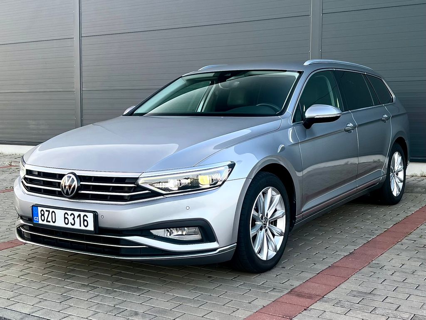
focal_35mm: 26
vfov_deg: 53.1
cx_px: 213
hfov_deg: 67.3
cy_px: 160
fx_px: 320
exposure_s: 1/121
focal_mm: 5.7
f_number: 1.5
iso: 64
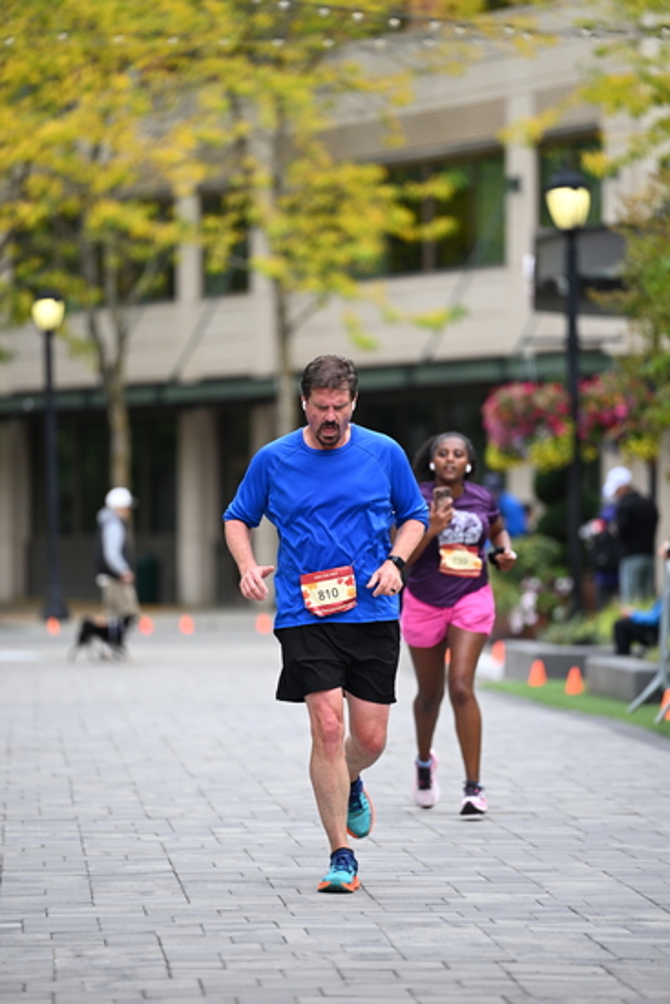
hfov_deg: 6.9
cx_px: 335
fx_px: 5579
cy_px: 502
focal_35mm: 200
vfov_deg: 10.3
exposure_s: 1/2000
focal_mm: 200
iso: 640
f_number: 2.8
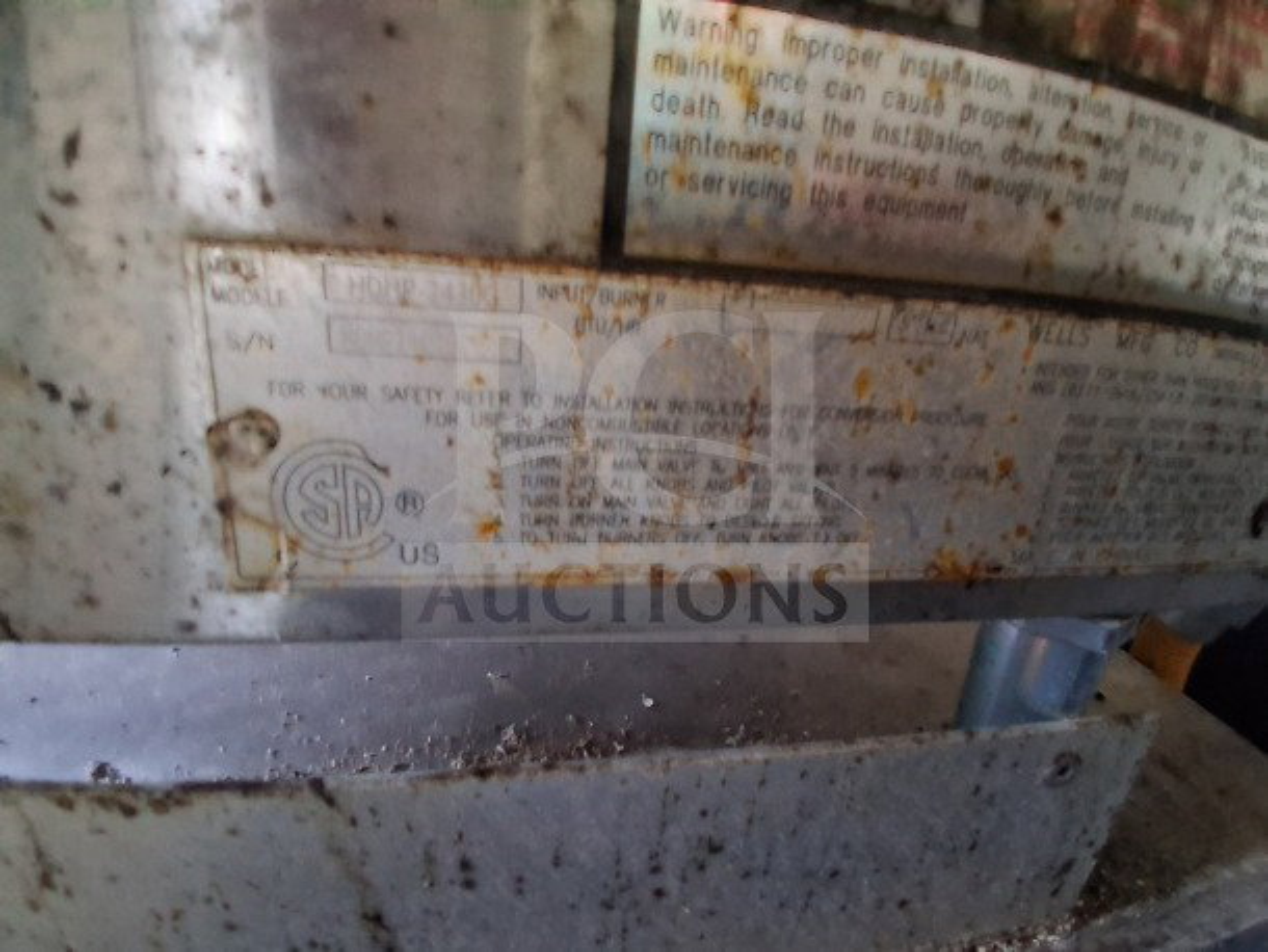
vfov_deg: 74.8
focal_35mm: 17
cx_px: 634
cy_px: 476
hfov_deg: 91.0
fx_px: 623
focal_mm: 1.4
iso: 800
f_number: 2.2
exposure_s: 1/15
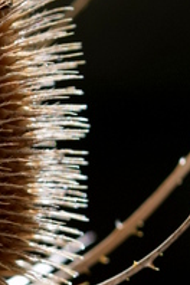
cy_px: -86
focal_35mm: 546
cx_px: -72
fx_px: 4322
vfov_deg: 3.8
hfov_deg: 2.5
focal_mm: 90
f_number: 4
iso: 100
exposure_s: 1/500
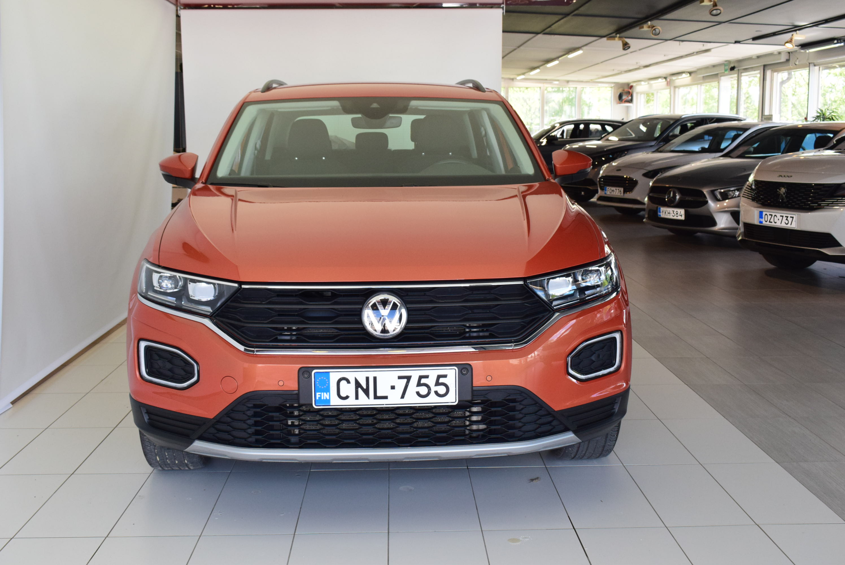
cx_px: 422
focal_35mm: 42
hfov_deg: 46.4
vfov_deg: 31.9
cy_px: 282
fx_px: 987
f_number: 8
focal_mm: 28
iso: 1600
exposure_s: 1/250
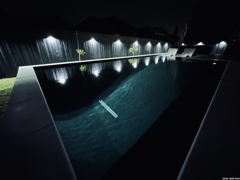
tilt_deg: -23.9
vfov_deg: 85.7
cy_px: 90
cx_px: 120
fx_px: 97
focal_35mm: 14
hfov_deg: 102.1
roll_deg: -0.4
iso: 4000
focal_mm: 2.22
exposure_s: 1/4
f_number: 2.2
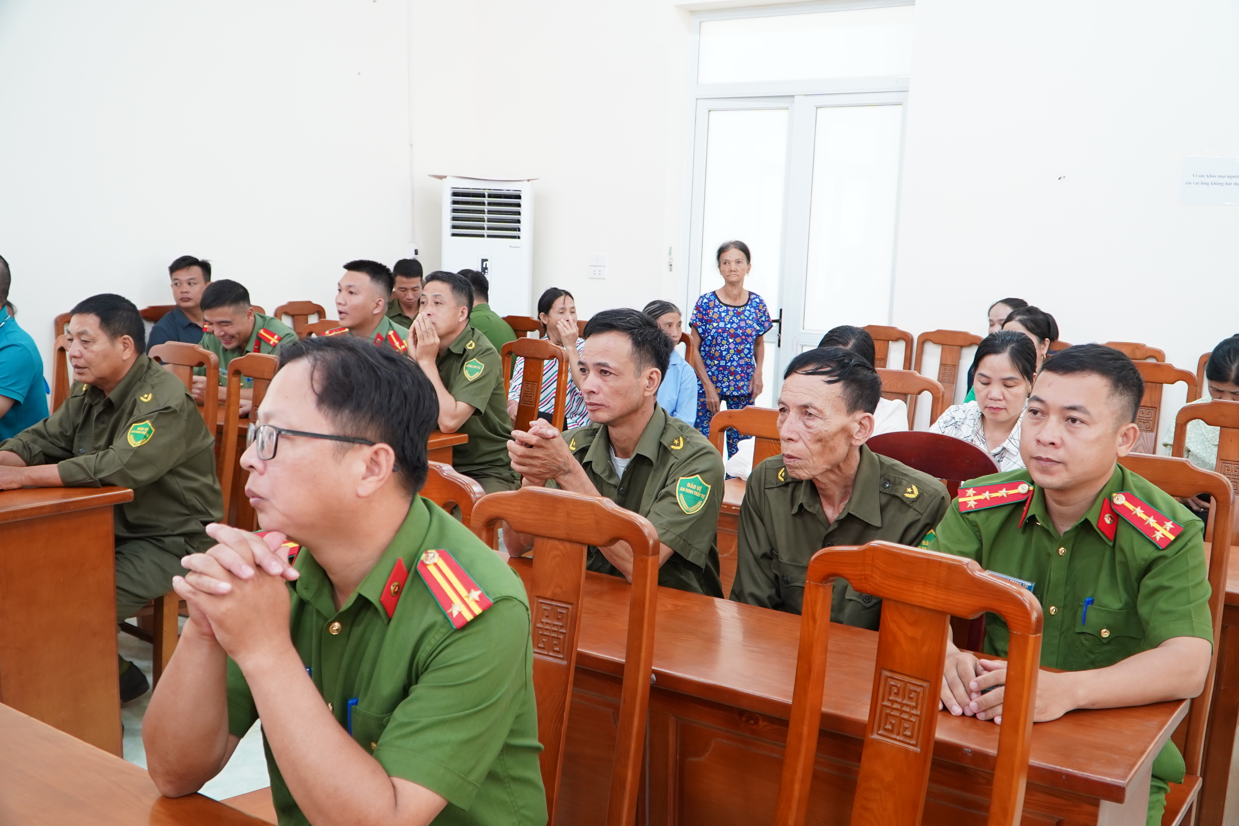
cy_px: 413
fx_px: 1136
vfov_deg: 40.0
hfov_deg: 57.2
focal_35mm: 33
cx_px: 620
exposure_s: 1/40
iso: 1000
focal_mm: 22
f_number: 4
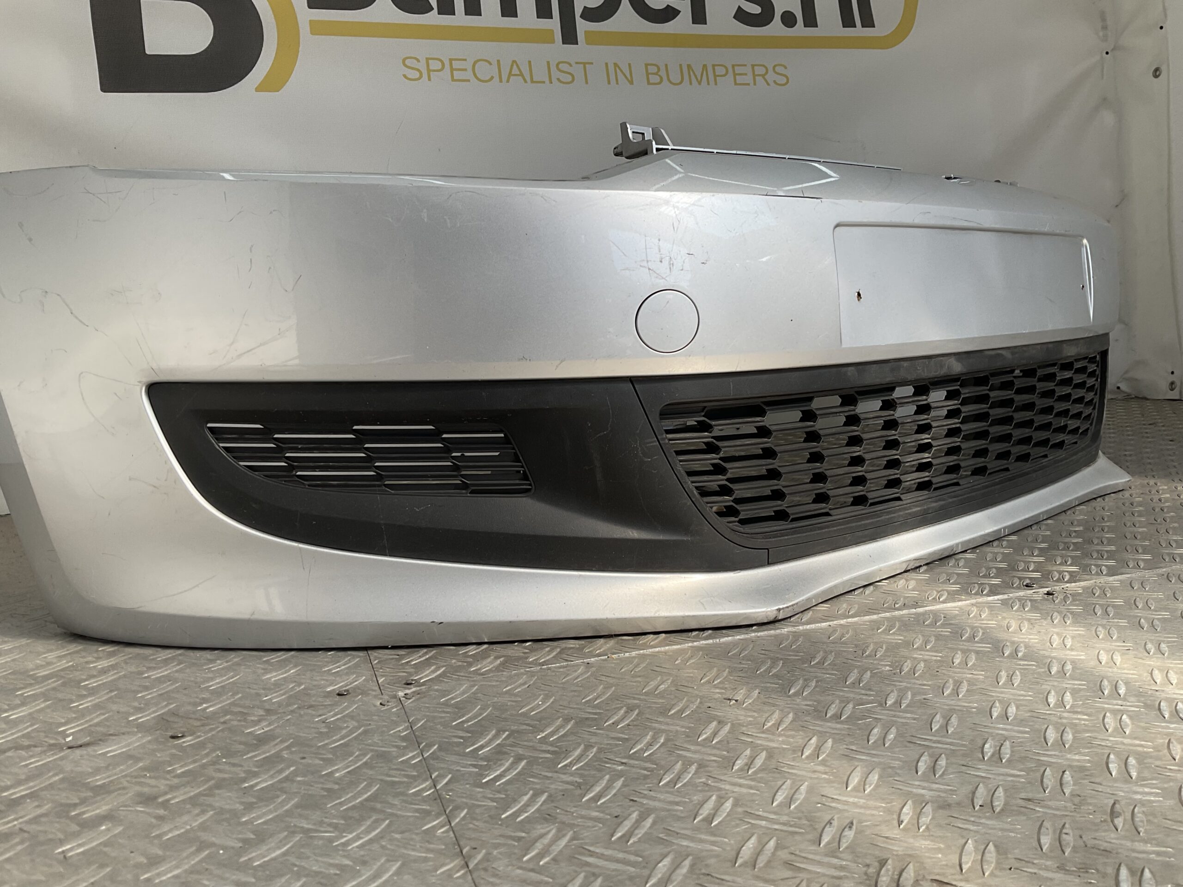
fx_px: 991
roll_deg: +2.4
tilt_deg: -7.8
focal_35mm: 29
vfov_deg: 48.2
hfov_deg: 61.7
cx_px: 592
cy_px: 444
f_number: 1.8
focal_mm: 3
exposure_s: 1/635
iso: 16
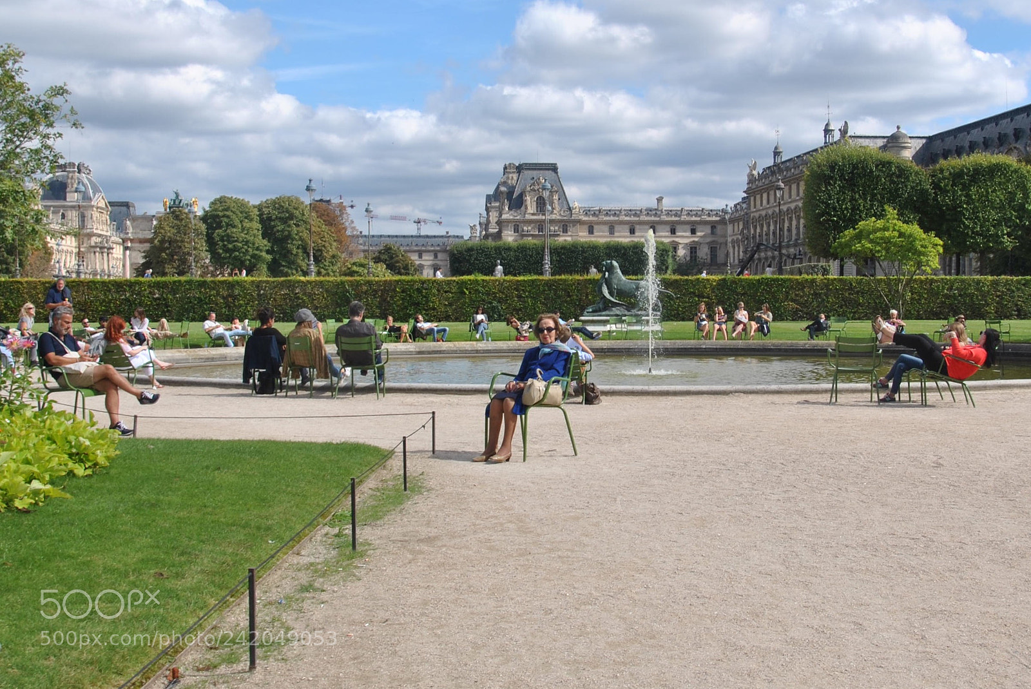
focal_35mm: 32
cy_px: 344
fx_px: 903
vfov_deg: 41.8
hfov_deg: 59.5
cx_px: 516
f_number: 8
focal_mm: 21
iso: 100
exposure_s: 1/250
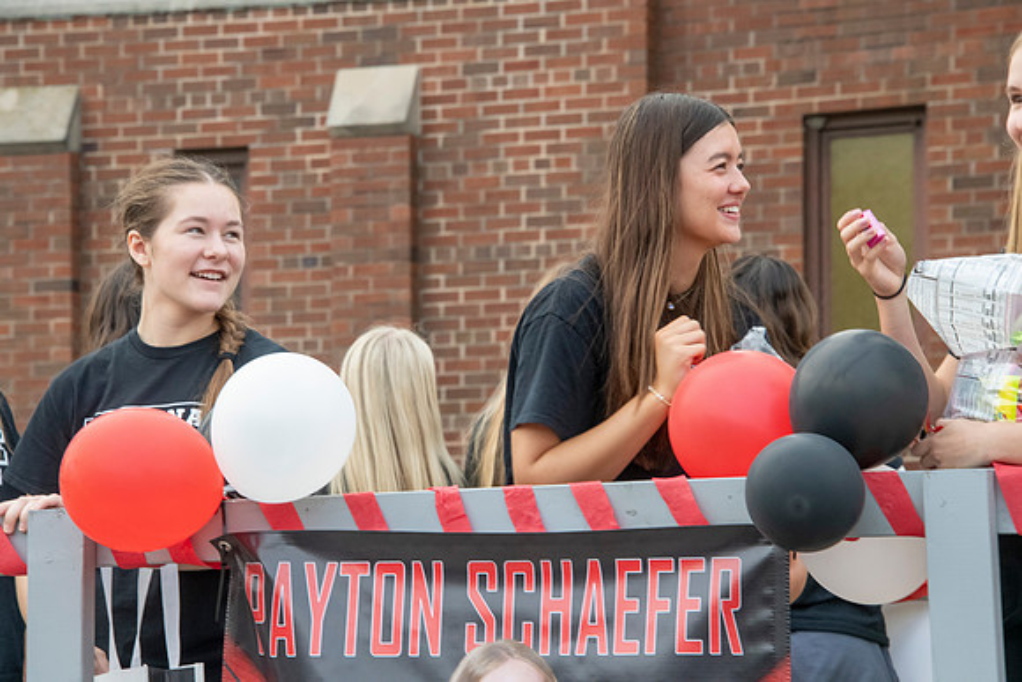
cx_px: 511
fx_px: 5111
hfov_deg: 11.4
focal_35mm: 180
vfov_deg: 7.6
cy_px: 341
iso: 3200
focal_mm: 180
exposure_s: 1/200
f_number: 11
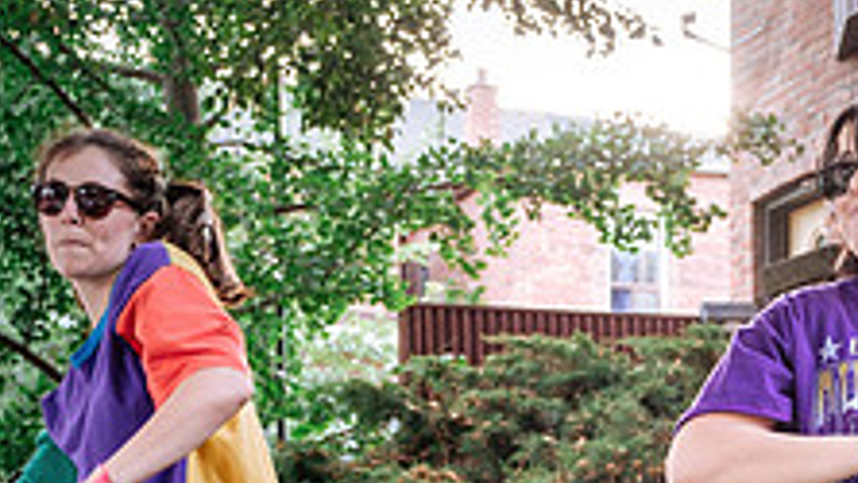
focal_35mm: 82
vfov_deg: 14.0
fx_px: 1866
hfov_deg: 25.3
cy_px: 670
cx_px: 734
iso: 800
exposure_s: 1/250
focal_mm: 20
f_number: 3.6
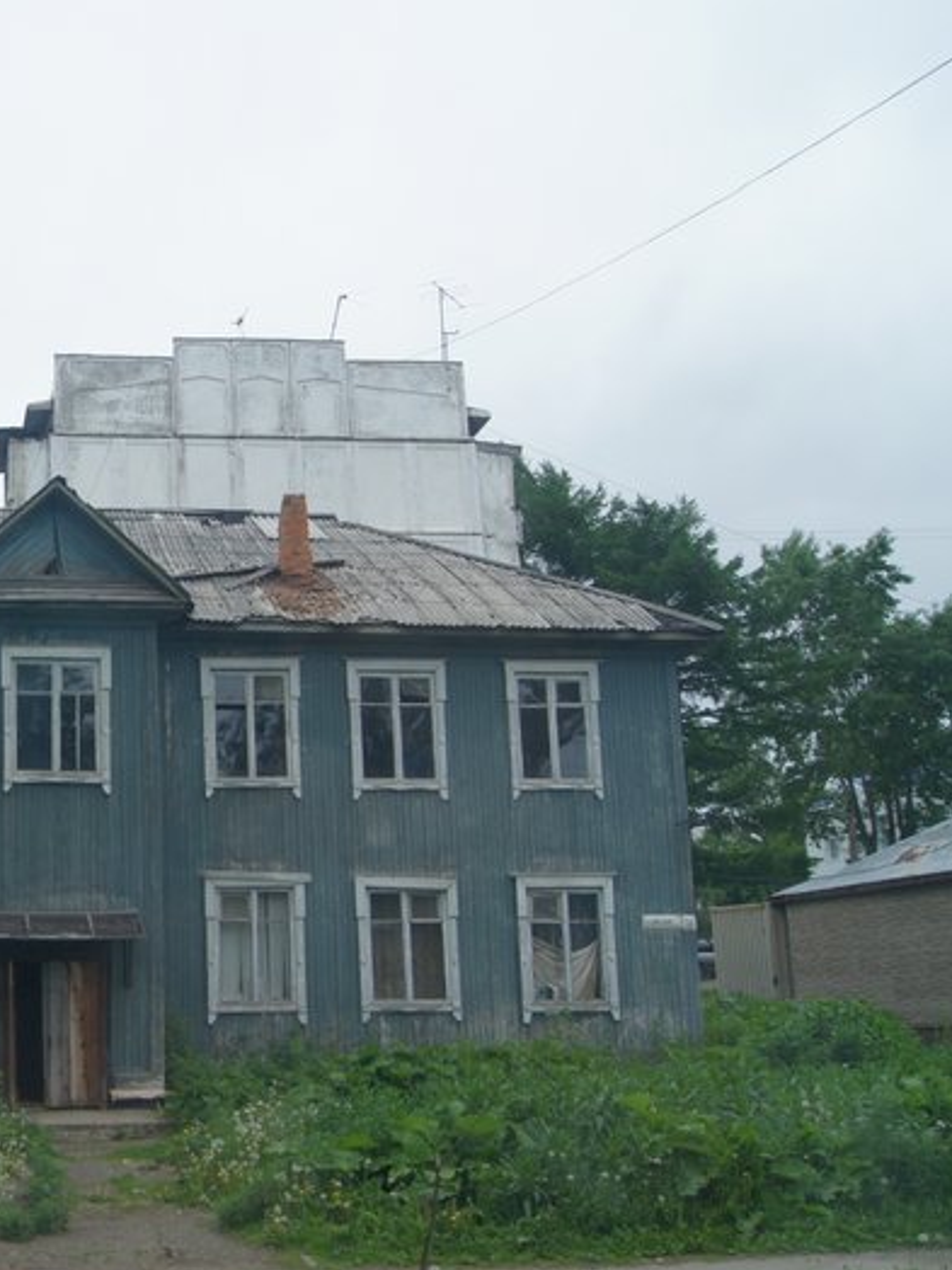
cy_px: 637
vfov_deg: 42.9
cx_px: 29
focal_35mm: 44
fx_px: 1613
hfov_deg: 30.8
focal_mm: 20
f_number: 10
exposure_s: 1/250
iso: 200
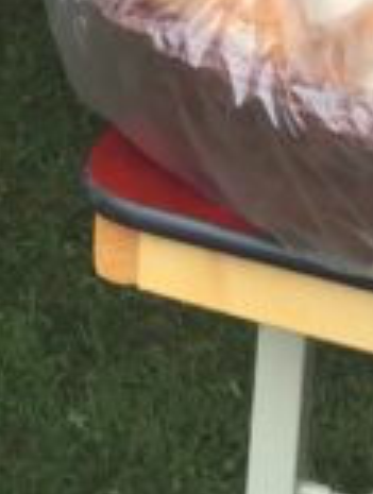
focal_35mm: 191
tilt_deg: -5.4
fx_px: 2733
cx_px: -61
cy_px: -924
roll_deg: -0.5
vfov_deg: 8.7
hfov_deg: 7.7
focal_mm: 4.15
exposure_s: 1/50
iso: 32
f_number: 2.2
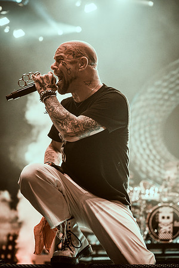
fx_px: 522
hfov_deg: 19.5
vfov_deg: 28.8
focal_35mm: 70
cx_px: 90
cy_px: 134
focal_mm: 70
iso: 800
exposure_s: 1/160
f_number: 4
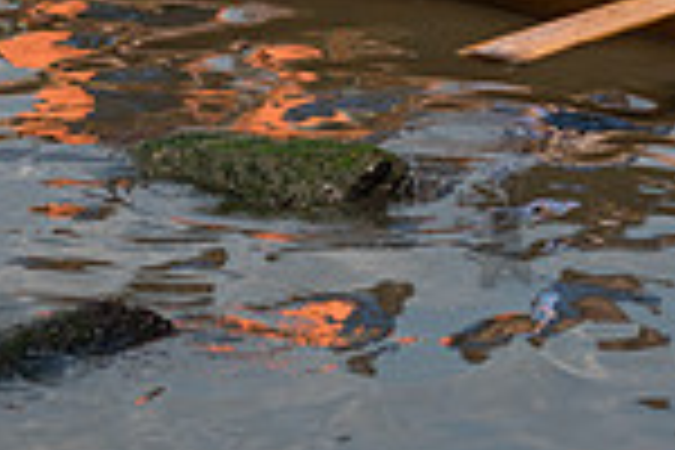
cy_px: -227
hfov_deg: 8.3
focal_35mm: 247
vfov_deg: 5.5
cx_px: 504
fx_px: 4631
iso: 100
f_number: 3.5
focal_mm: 62
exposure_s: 1/1250
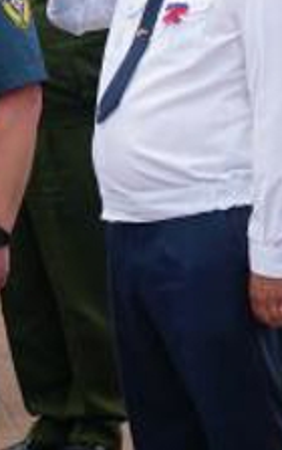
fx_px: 2770
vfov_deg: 9.2
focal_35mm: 226
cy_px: 28
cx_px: 417
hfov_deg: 5.8
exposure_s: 1/160
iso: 100
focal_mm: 44
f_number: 5.6
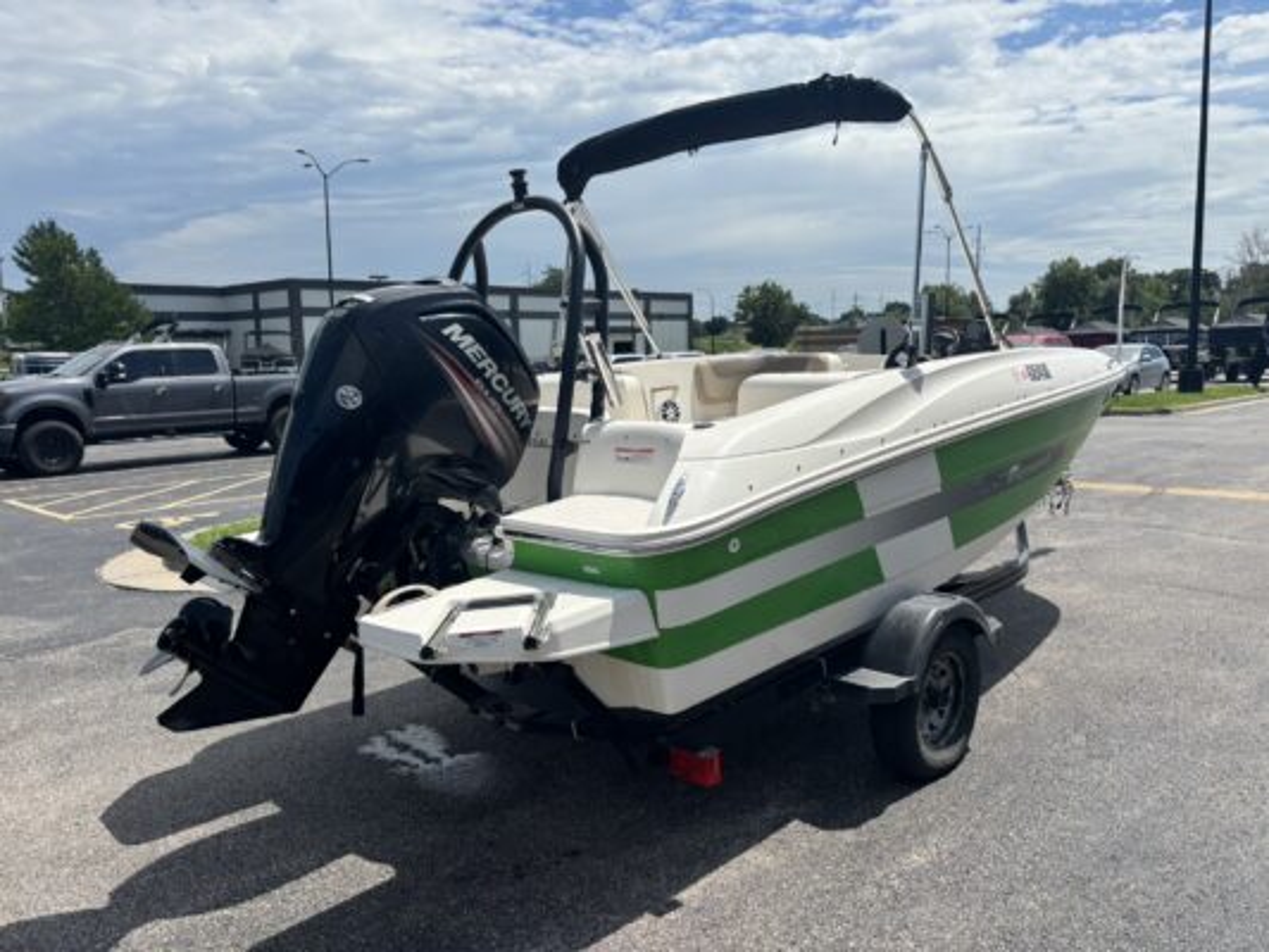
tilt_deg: -6.6
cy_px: 476
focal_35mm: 26
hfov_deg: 67.3
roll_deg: +2.8
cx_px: 634
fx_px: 953
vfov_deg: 53.1
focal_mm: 5.96
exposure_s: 1/5952
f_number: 1.6
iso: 50
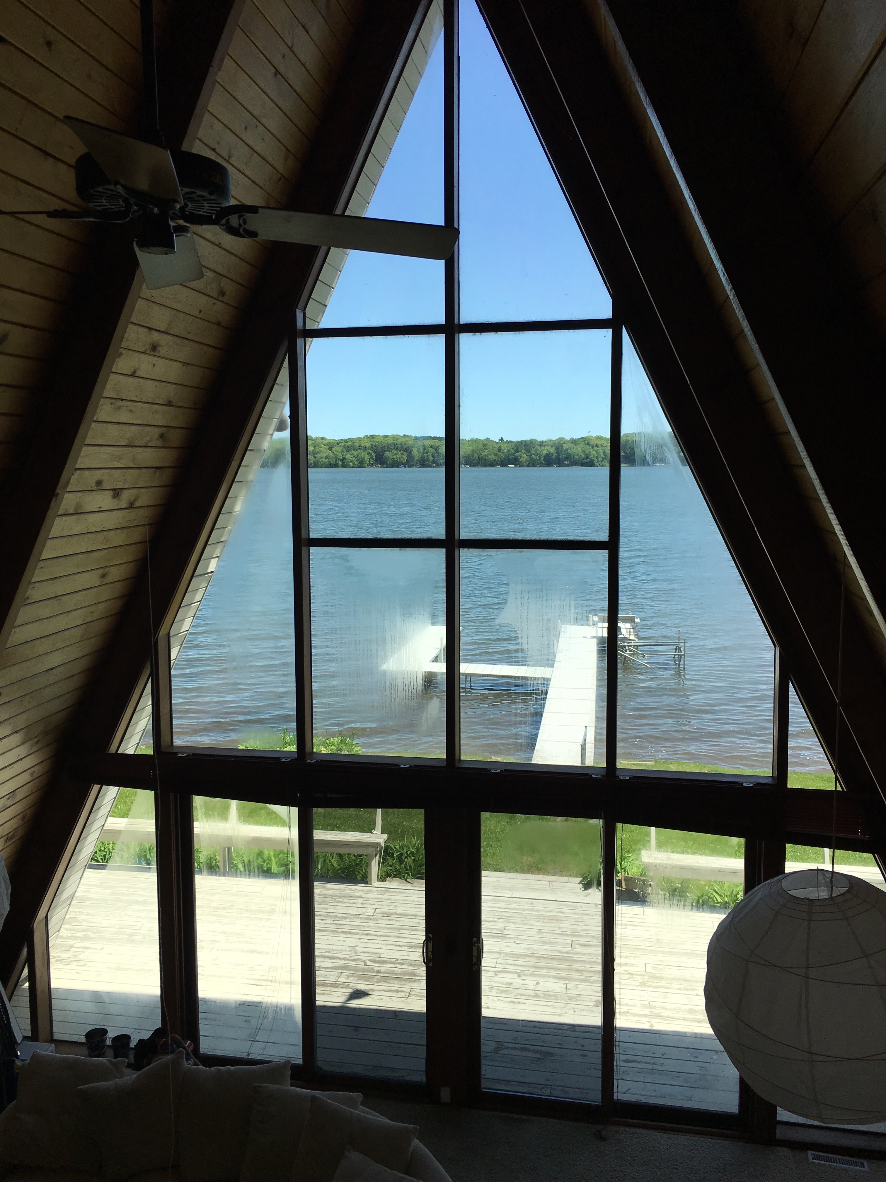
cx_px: 443
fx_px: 990
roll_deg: +0.3
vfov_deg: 61.7
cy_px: 591
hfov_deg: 48.2
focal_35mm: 29
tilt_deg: -5.7
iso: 25
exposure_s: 1/962
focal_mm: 4.15
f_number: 2.2
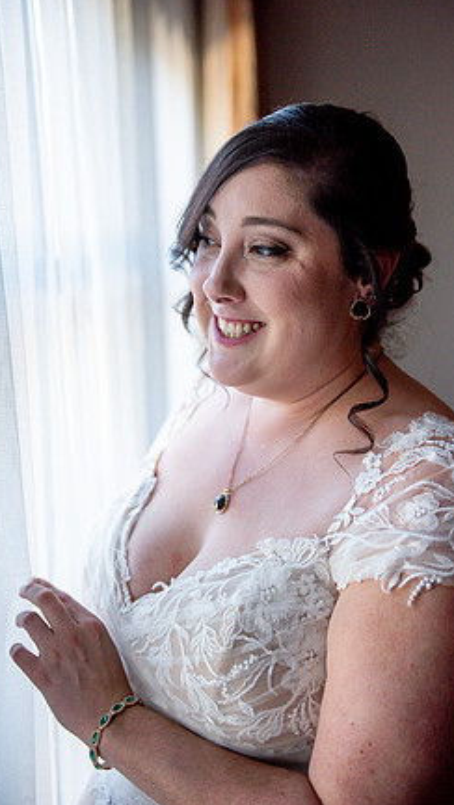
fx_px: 1047
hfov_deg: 24.5
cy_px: 396
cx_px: 225
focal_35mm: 49
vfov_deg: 42.1
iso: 1600
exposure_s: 1/800
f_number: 2.8
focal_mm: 45
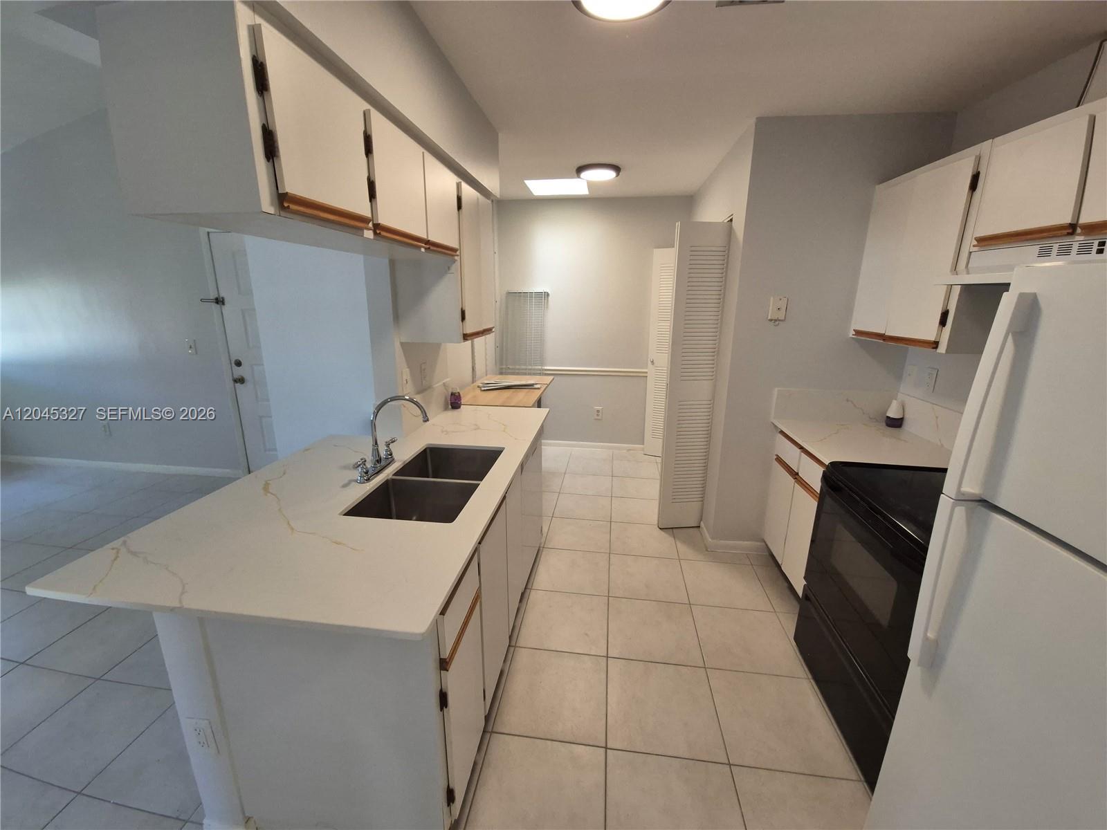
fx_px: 416
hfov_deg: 106.2
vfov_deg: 89.9
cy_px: 415
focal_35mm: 13
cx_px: 554
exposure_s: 1/60
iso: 100
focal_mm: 2.2
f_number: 2.2
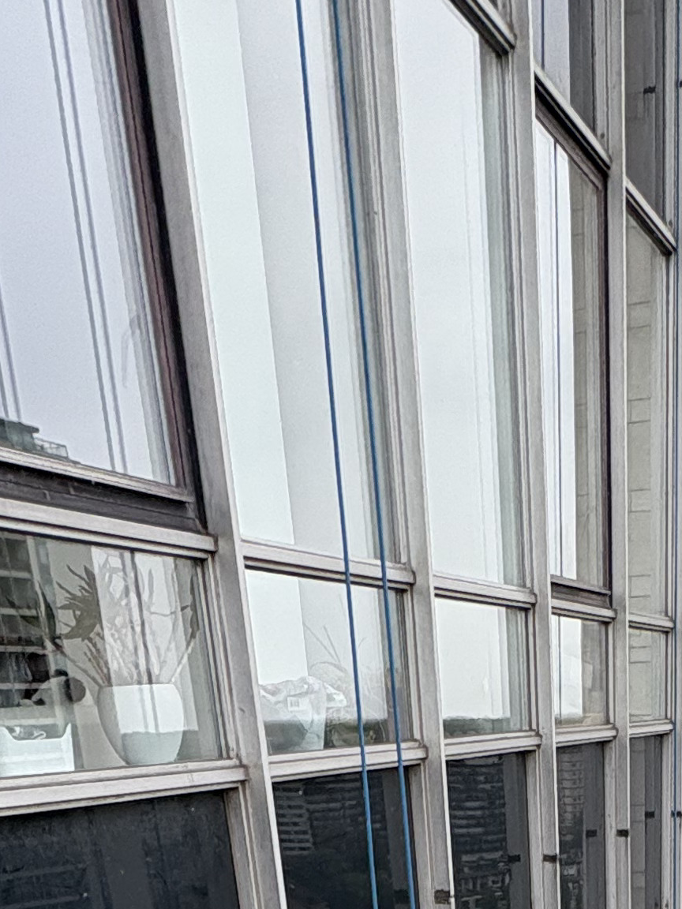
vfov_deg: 27.3
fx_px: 1287
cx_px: 555
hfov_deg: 29.0
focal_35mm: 49
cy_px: 1356
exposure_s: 1/351
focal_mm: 2.22
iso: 40
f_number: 2.2
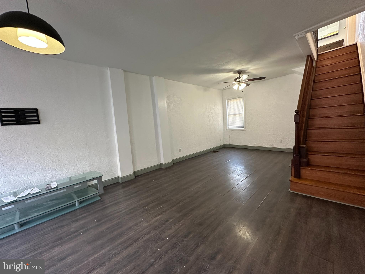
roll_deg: +4.3
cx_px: 182
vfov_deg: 85.7
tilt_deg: -5.0
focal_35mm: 14
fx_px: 148
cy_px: 137
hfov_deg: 102.1
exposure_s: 1/60
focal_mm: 2.22
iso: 200
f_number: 2.2
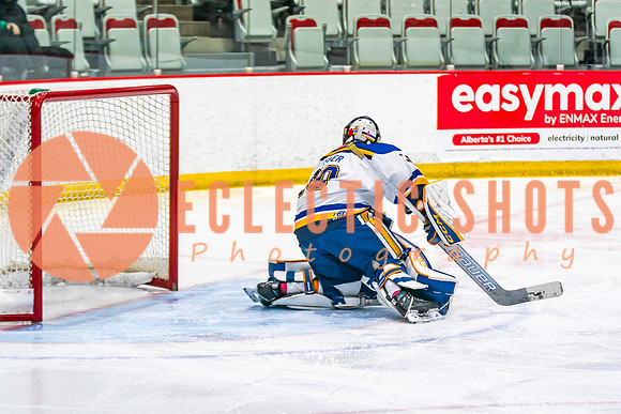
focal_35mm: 168
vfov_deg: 8.2
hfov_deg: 12.3
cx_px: 367
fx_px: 2891
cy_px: 220
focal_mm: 95
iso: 400
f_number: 2.8
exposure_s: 1/640
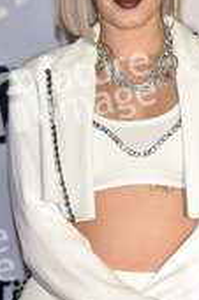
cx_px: 116
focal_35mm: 412
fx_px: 3423
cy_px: 184
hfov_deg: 3.3
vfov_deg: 5.0
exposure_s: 1/250
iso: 2000
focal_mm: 175
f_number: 5
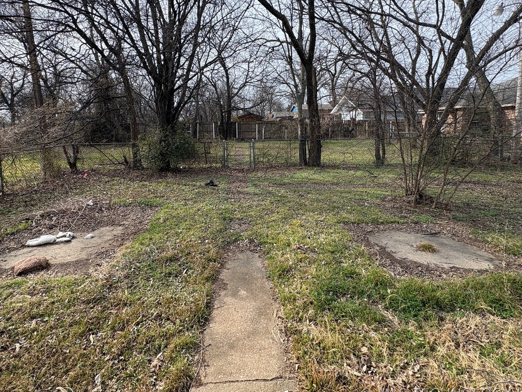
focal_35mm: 18
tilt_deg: -5.0
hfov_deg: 87.7
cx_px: 250
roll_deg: +0.5
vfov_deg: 70.7
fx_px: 271
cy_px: 154
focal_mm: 2.22
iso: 40
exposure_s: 1/587
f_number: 2.2
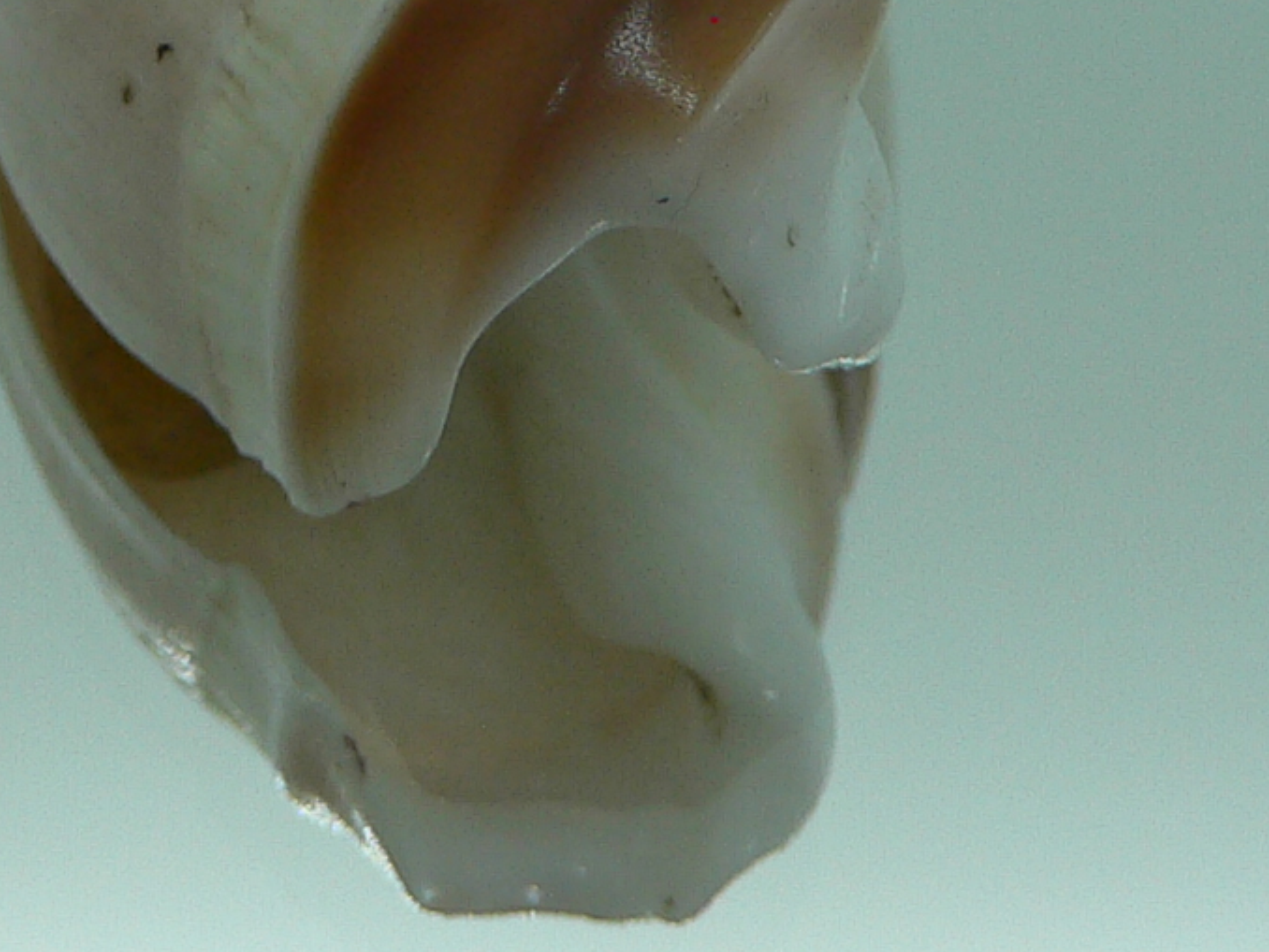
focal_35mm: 104
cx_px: 503
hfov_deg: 18.9
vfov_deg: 13.7
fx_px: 3814
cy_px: -258
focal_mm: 4.6
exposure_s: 1/80
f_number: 2.8
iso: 80
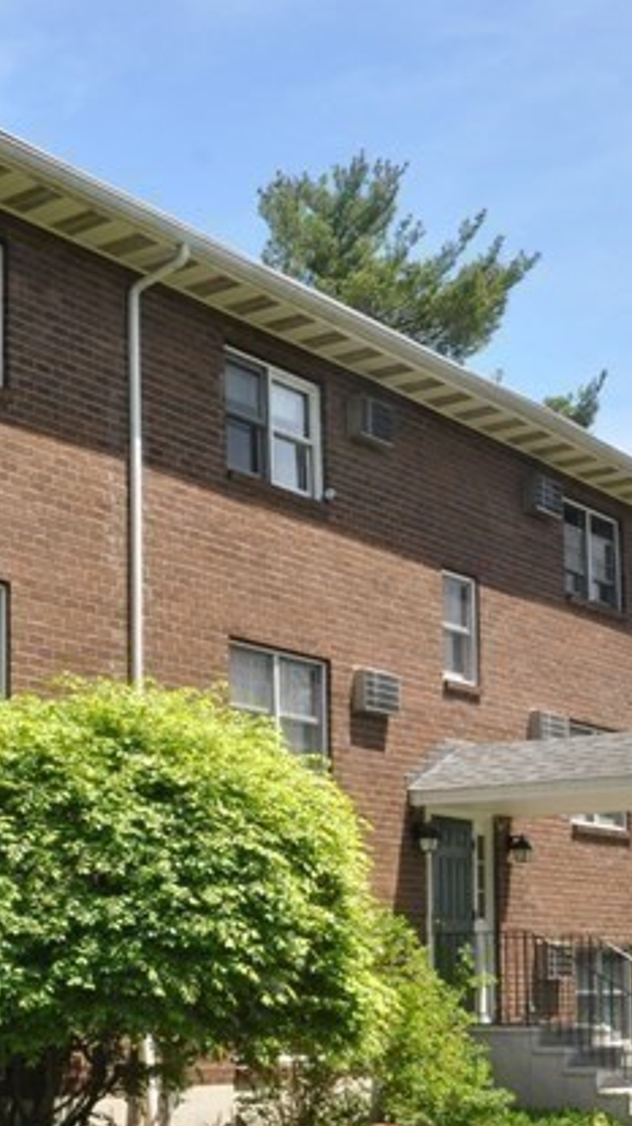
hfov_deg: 18.5
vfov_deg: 33.3
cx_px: -98
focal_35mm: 62
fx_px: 1850
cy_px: 825
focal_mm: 16
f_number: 16
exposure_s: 1/100
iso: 400
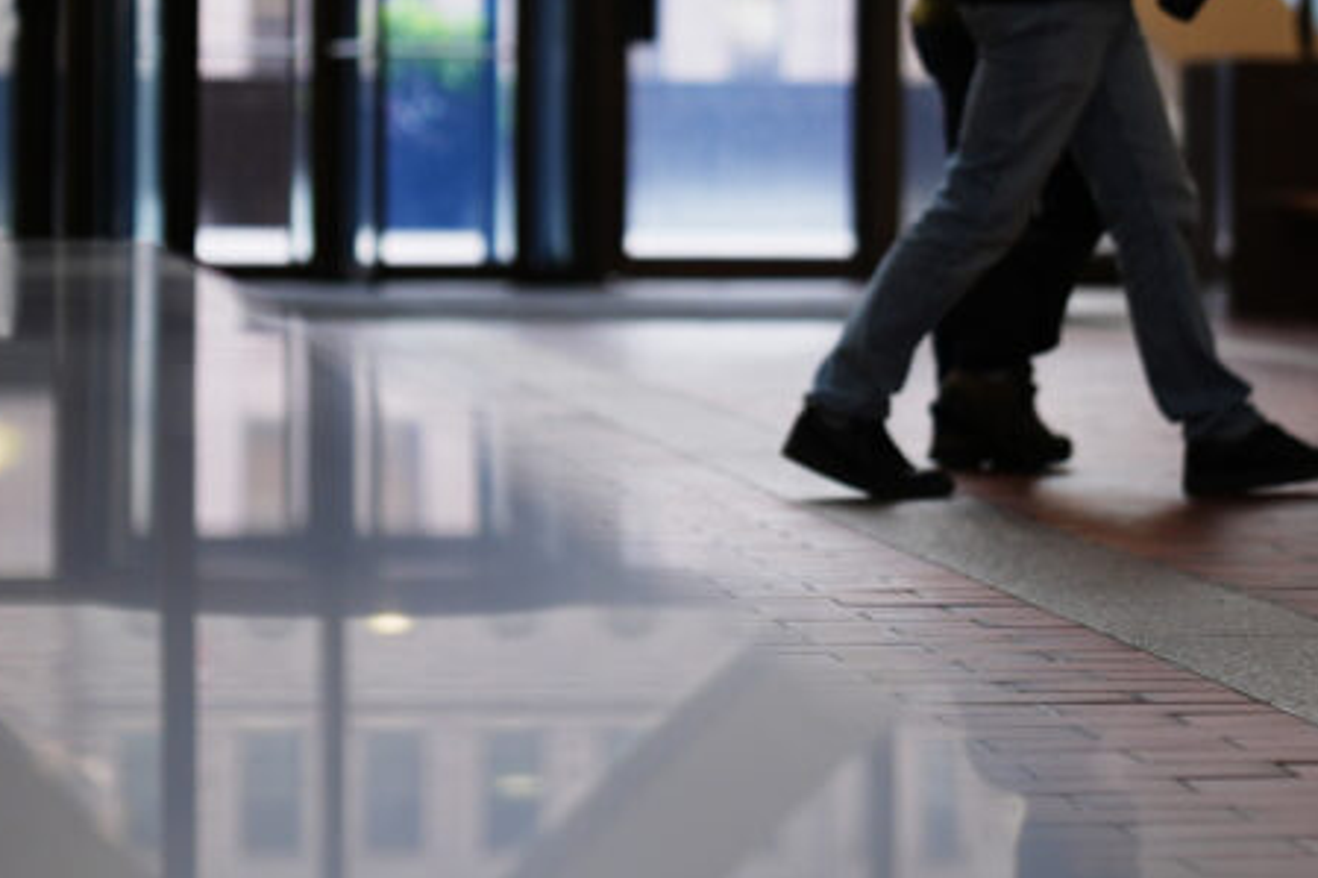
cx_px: 819
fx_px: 6111
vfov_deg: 8.2
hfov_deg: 12.3
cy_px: 164
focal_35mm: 167
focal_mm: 50
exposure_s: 1/400
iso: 160
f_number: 1.2
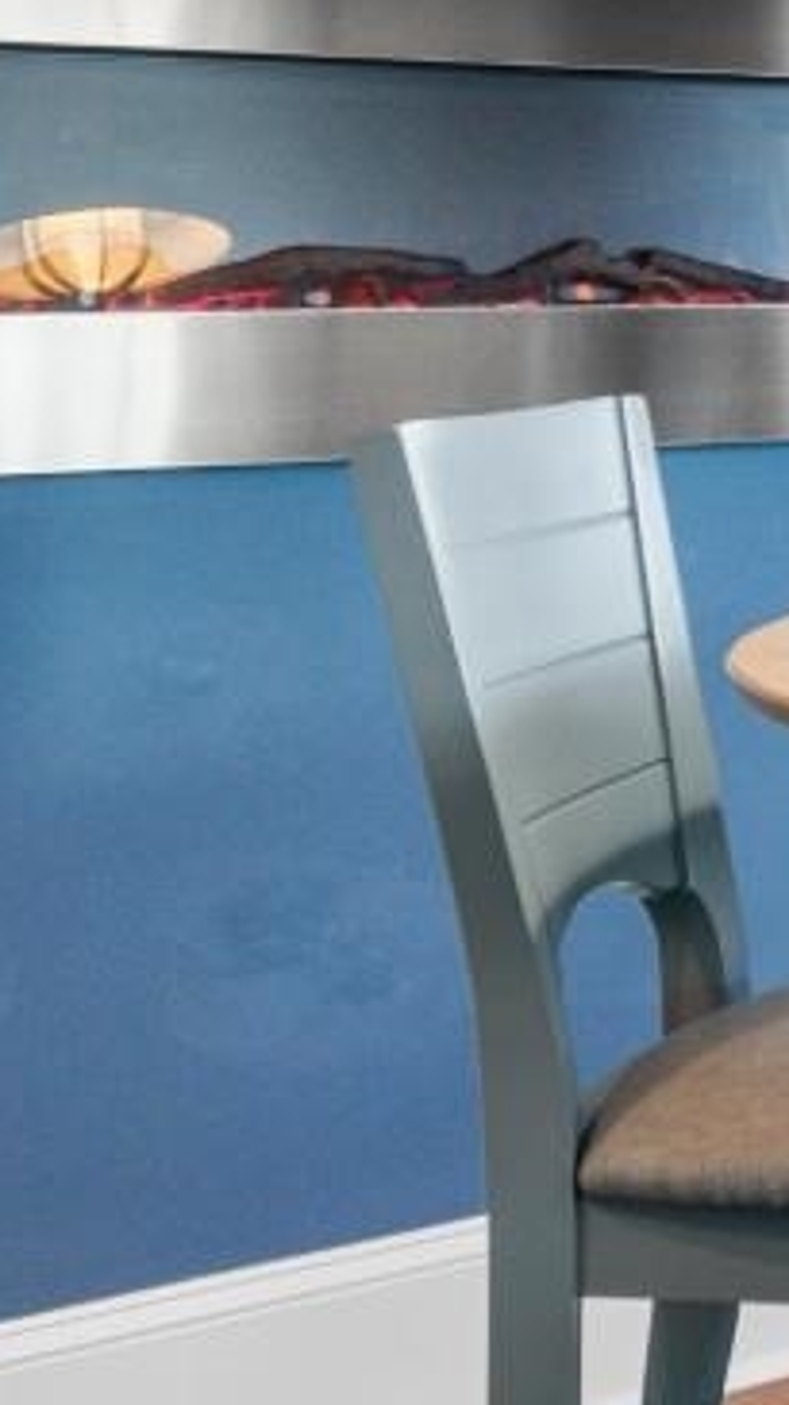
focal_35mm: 79
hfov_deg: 12.9
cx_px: 1663
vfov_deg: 26.1
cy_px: 189
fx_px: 2942
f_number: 4.8
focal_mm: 11.5
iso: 100
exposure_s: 1/6
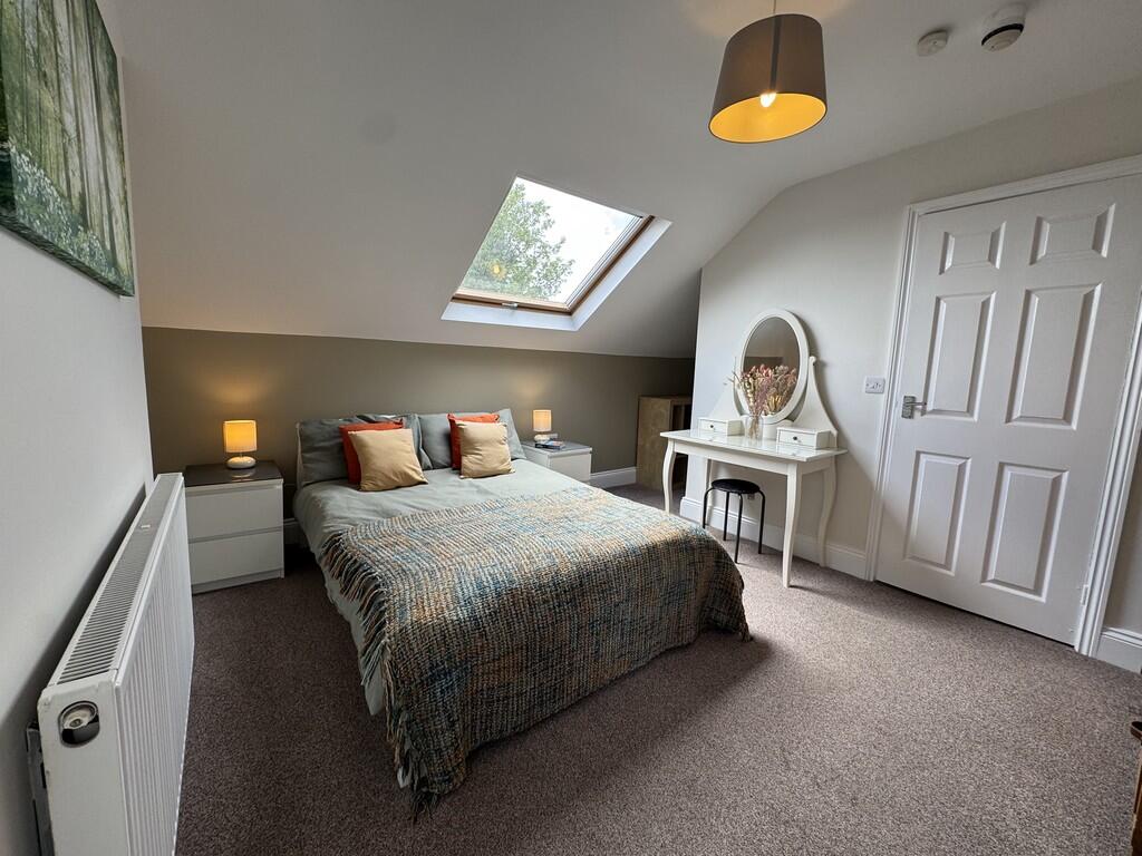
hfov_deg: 102.1
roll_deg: -1.5
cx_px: 571
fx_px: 462
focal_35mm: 14
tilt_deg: -7.8
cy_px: 428
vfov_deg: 85.7
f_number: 2.2
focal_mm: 2.22
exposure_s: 1/121
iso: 50
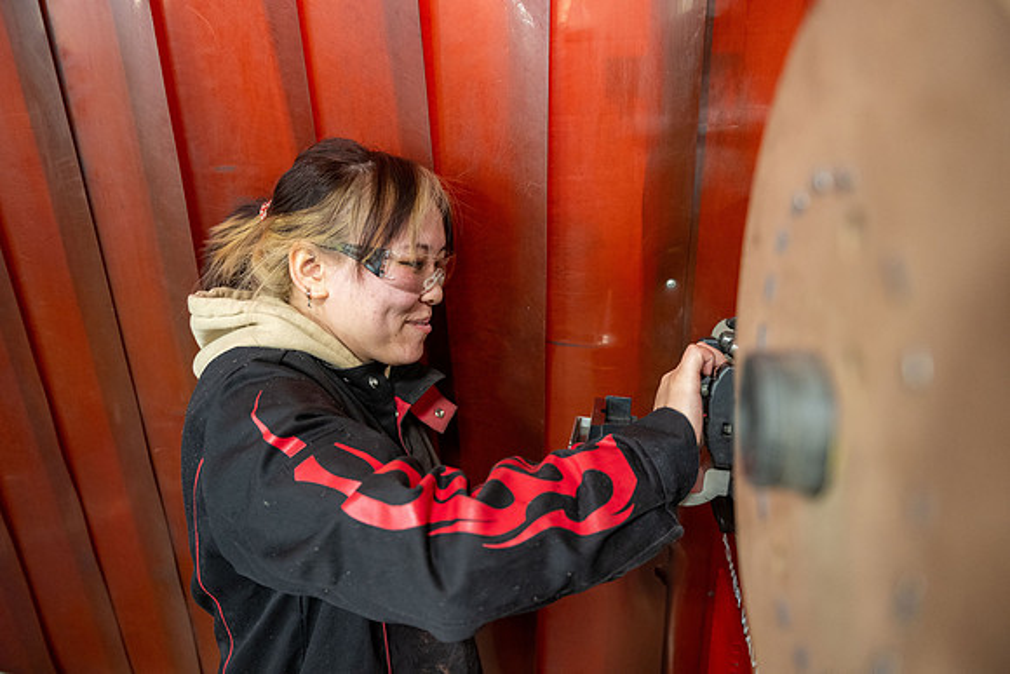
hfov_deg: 73.7
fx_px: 673
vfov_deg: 53.2
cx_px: 505
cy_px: 337
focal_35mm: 24
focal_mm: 24
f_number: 2.8
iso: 2500
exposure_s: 1/160
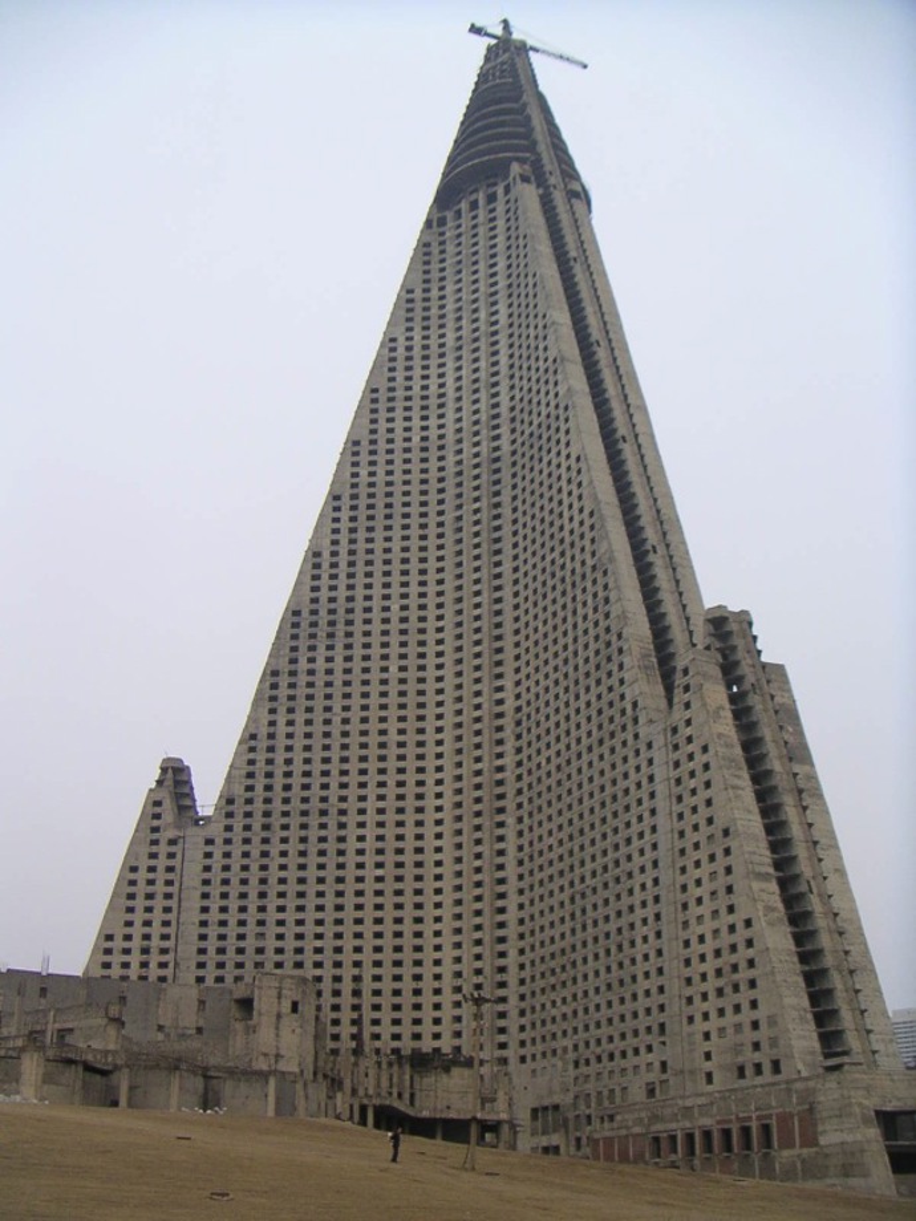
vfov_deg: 50.1
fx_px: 1305
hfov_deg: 38.7
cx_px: 458
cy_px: 610
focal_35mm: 37
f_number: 6.7
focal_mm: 4.8
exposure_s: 1/180
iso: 64
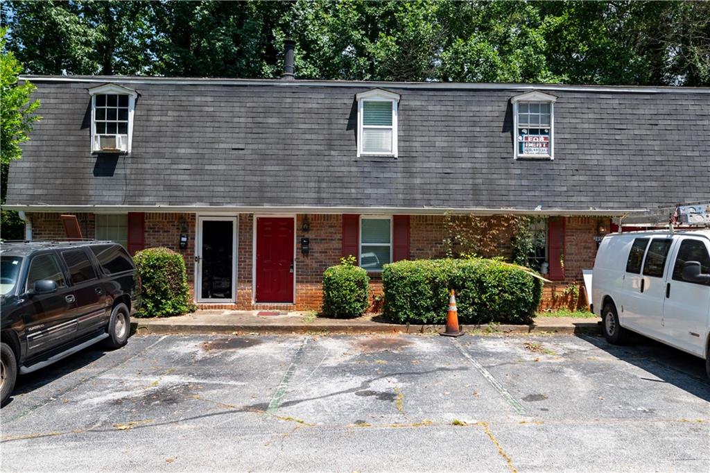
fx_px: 518
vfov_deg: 49.1
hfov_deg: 68.9
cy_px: 236
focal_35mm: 26
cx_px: 355
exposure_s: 1/250
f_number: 5.6
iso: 200
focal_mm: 17.5
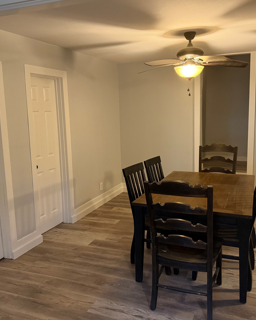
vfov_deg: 55.7
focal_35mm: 32
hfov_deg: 45.8
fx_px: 303
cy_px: 158
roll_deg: +0.7
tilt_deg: -8.6
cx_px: 138
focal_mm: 6.76
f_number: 1.78
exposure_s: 1/60
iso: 800
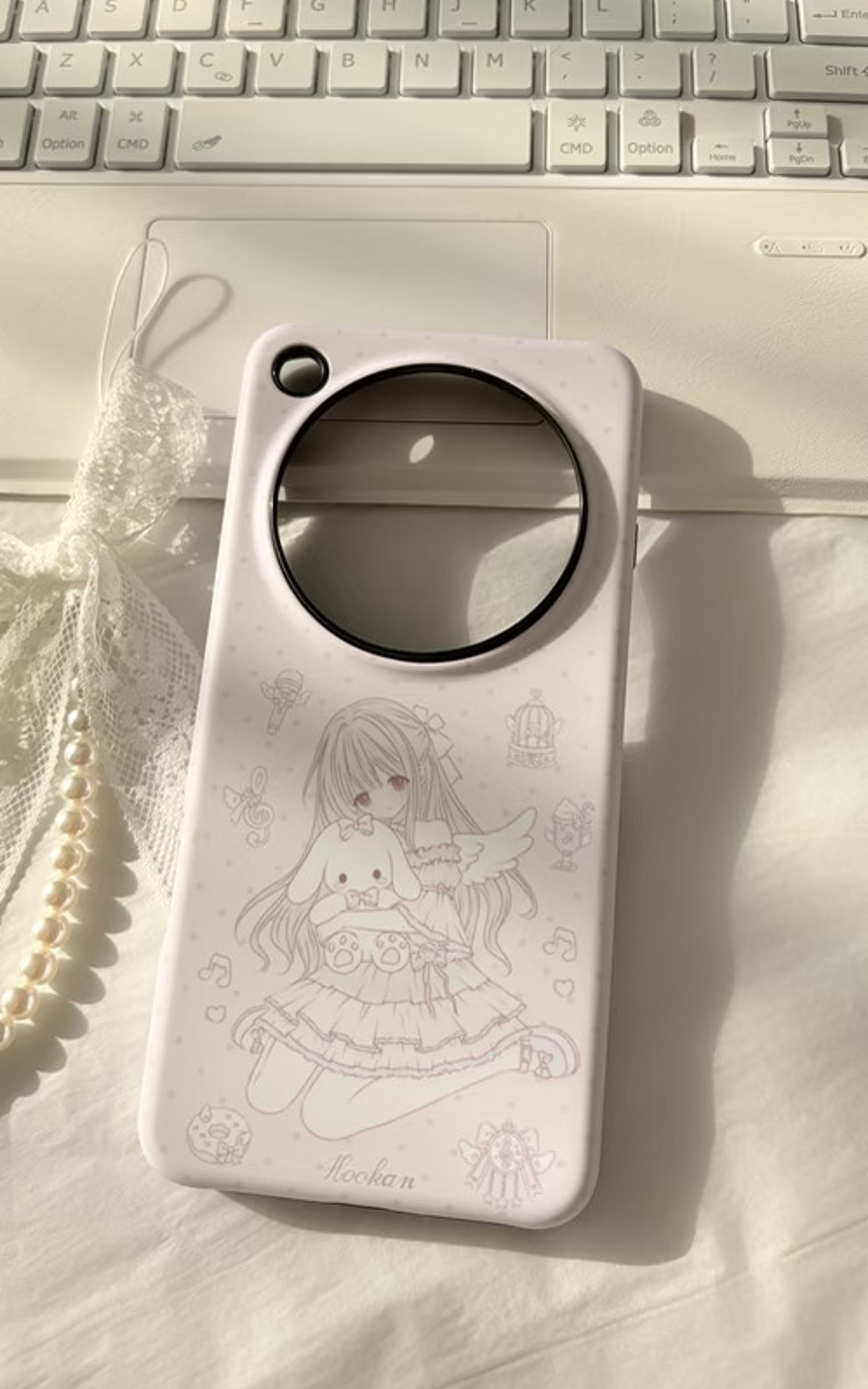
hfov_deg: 44.5
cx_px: 393
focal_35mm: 28
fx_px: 1060
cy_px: 695
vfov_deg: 66.5
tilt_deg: -73.0
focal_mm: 5.96
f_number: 1.6
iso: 50
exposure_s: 1/861
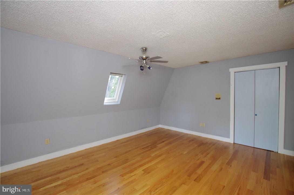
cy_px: 98
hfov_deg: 100.5
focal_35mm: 15
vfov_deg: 77.1
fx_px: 122
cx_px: 147
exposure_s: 1/13
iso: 400
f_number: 4
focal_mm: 10
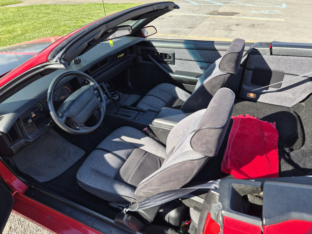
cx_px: 156
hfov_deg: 73.9
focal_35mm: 23
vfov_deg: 58.9
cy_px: 117
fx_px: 207
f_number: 1.8
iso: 80
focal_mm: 5.4
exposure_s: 1/1476
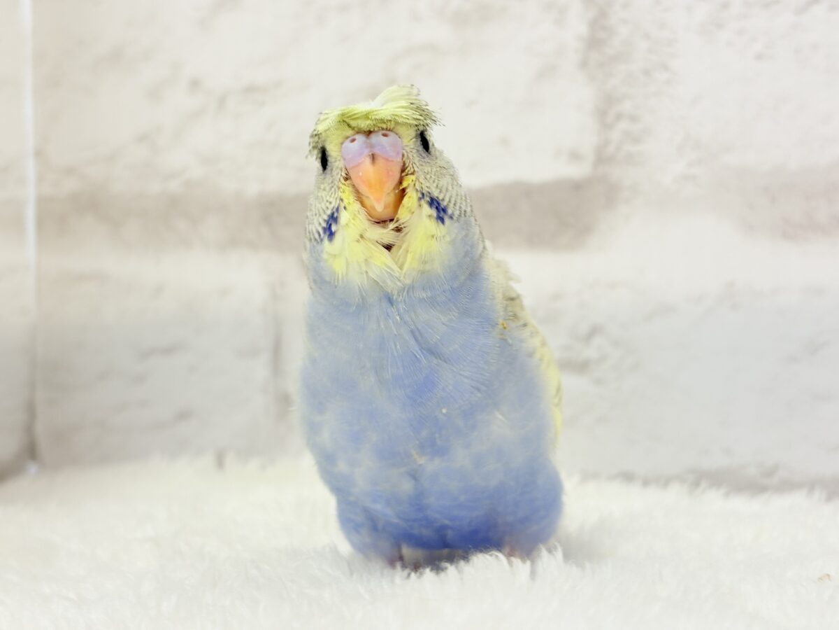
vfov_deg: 28.0
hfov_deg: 36.8
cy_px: 315
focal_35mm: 52
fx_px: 1260
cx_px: 420
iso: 40
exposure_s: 1/50
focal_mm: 5.96
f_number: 1.6
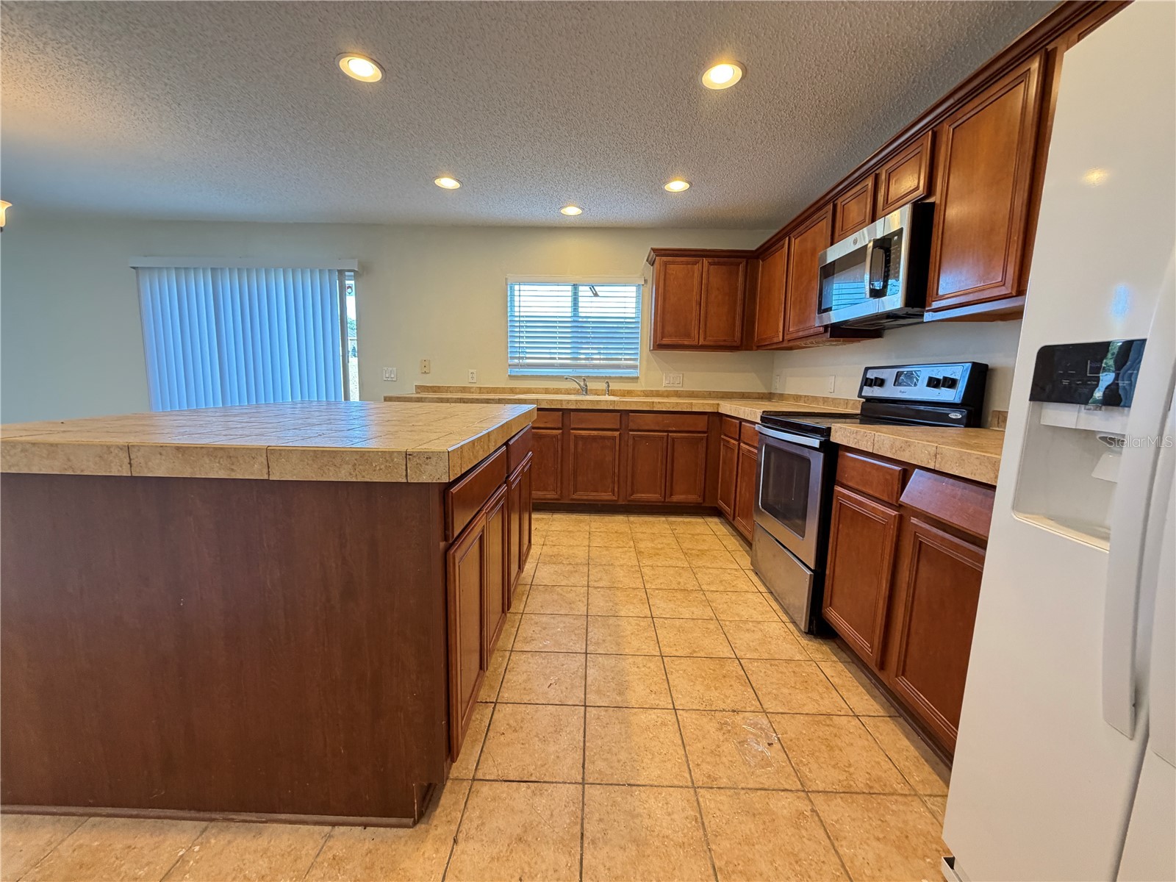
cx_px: 588
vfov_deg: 85.7
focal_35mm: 14
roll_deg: -0.4
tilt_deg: -7.2
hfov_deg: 102.1
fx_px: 476
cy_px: 441
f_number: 2.2
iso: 320
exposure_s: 1/60
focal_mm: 2.22
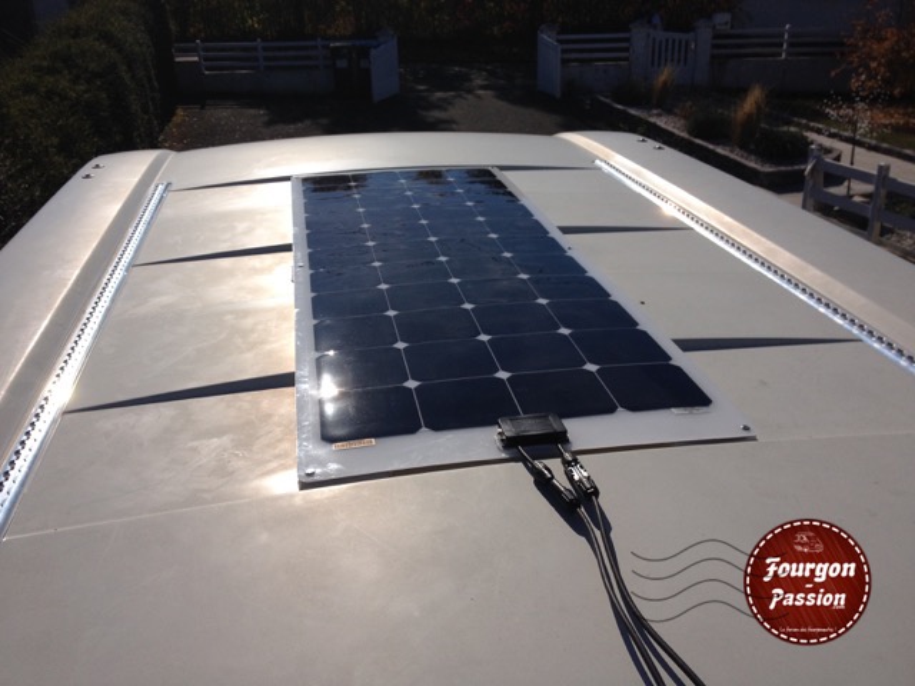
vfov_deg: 40.7
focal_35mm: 35
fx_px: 925
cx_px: 458
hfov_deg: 52.6
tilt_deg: -27.1
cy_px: 343
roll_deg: +1.3
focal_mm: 4.28
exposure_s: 1/6944
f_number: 2.4
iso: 50
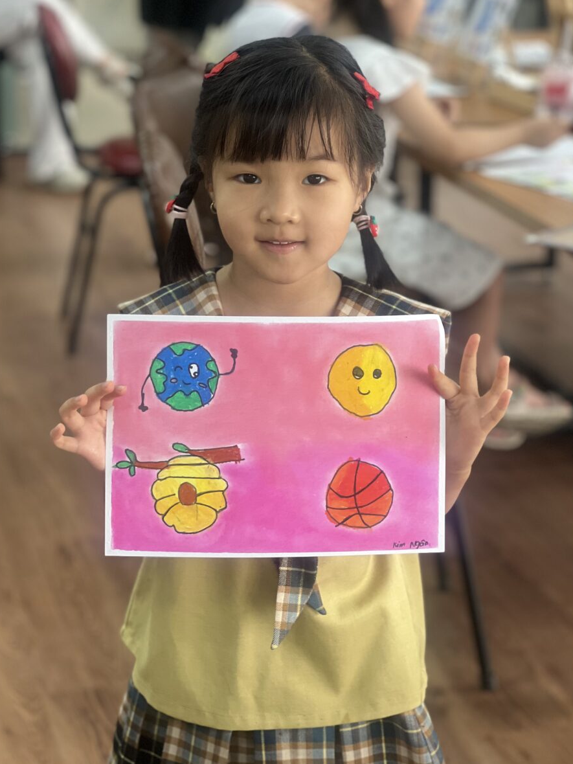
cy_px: 354
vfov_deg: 22.5
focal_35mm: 87
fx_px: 1920
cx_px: 295
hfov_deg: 17.0
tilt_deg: -16.1
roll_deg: -0.8
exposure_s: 1/121
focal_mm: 9
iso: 200
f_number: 2.8
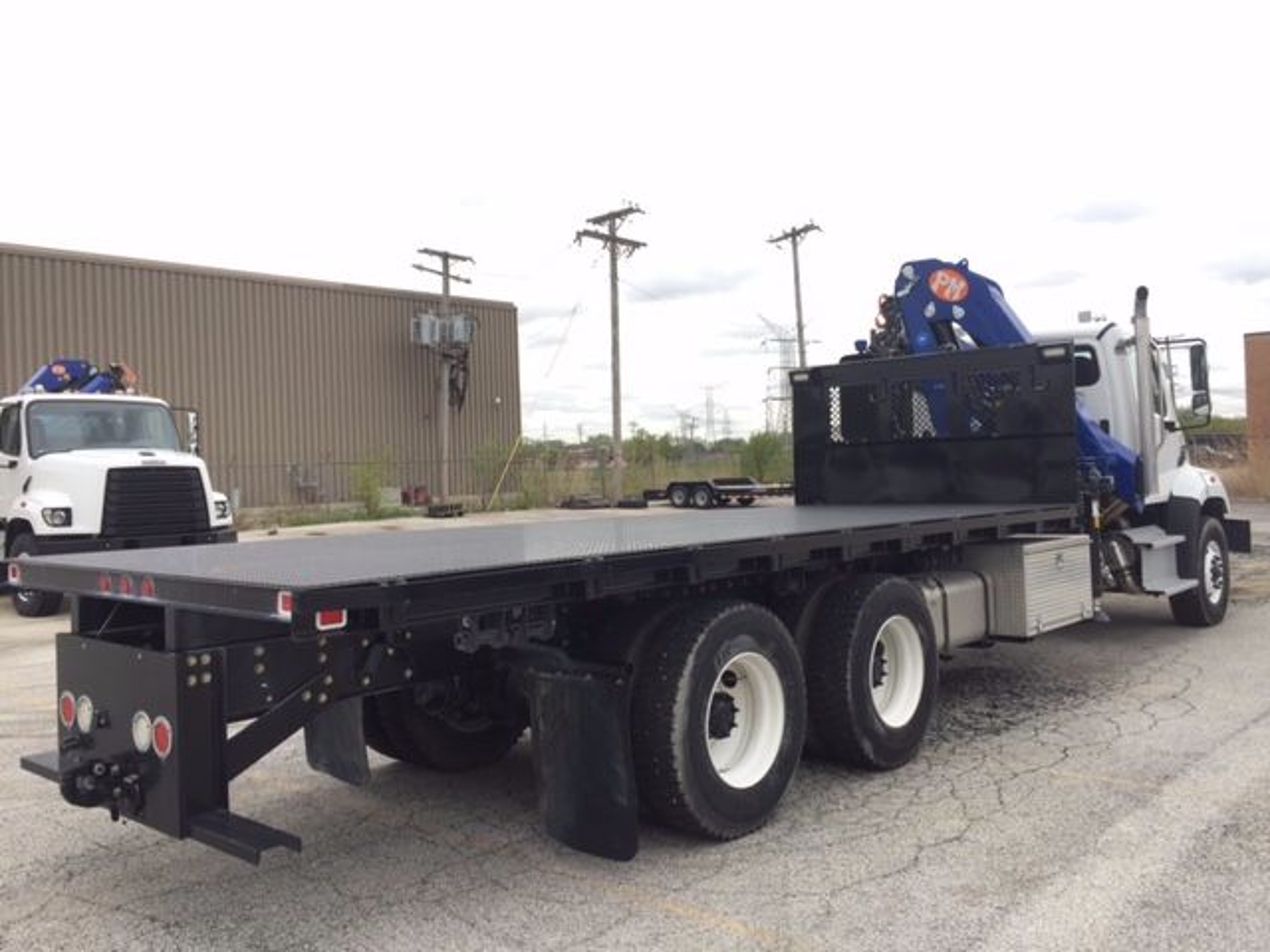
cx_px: 635
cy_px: 476
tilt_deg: -0.5
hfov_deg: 61.7
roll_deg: +0.8
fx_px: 1064
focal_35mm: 29
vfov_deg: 48.2
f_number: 2.2
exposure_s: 1/694
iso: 32
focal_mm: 4.15
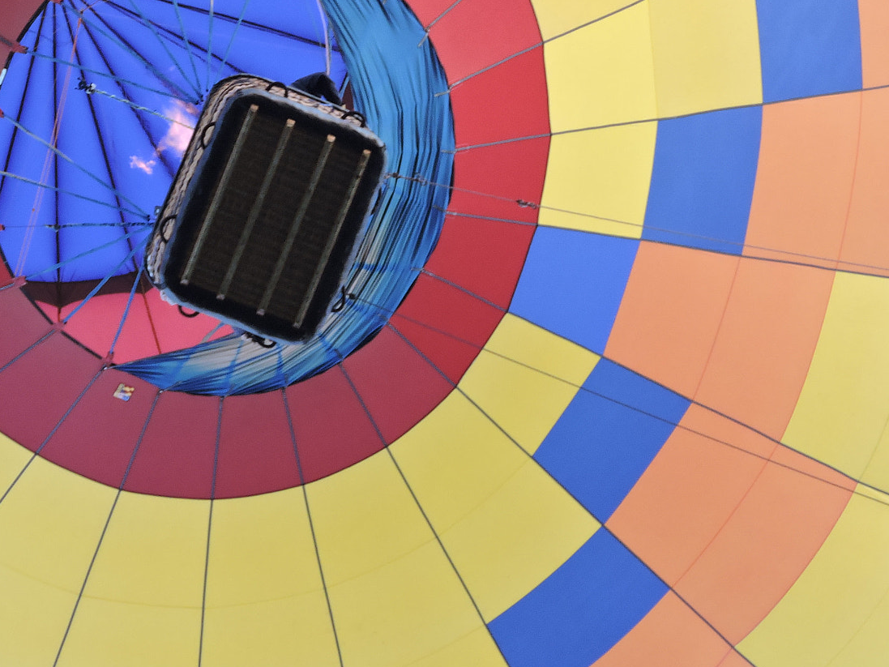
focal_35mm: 401
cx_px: 377
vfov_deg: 3.7
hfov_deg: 4.9
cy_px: 374
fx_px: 10300
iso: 360
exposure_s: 1/200
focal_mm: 49.1
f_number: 4.7
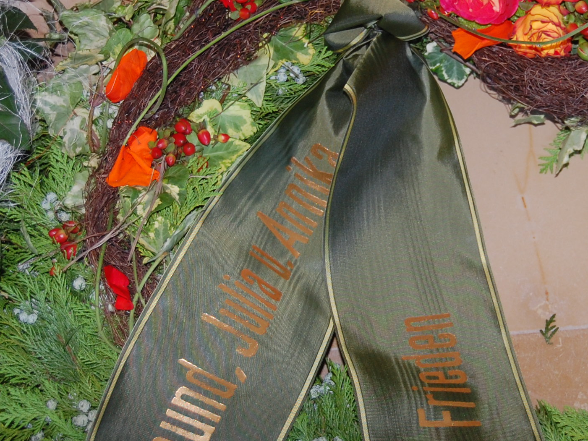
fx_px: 1682
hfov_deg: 19.7
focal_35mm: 99
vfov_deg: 14.9
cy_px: 144
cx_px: 435
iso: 400
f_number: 4.5
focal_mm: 32
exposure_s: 1/60
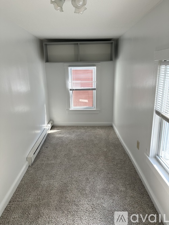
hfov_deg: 56.8
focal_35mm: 24
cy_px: 112
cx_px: 84
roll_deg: +1.4
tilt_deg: -14.4
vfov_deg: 71.6
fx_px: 156
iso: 80
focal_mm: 6.86
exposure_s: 1/421
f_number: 1.78
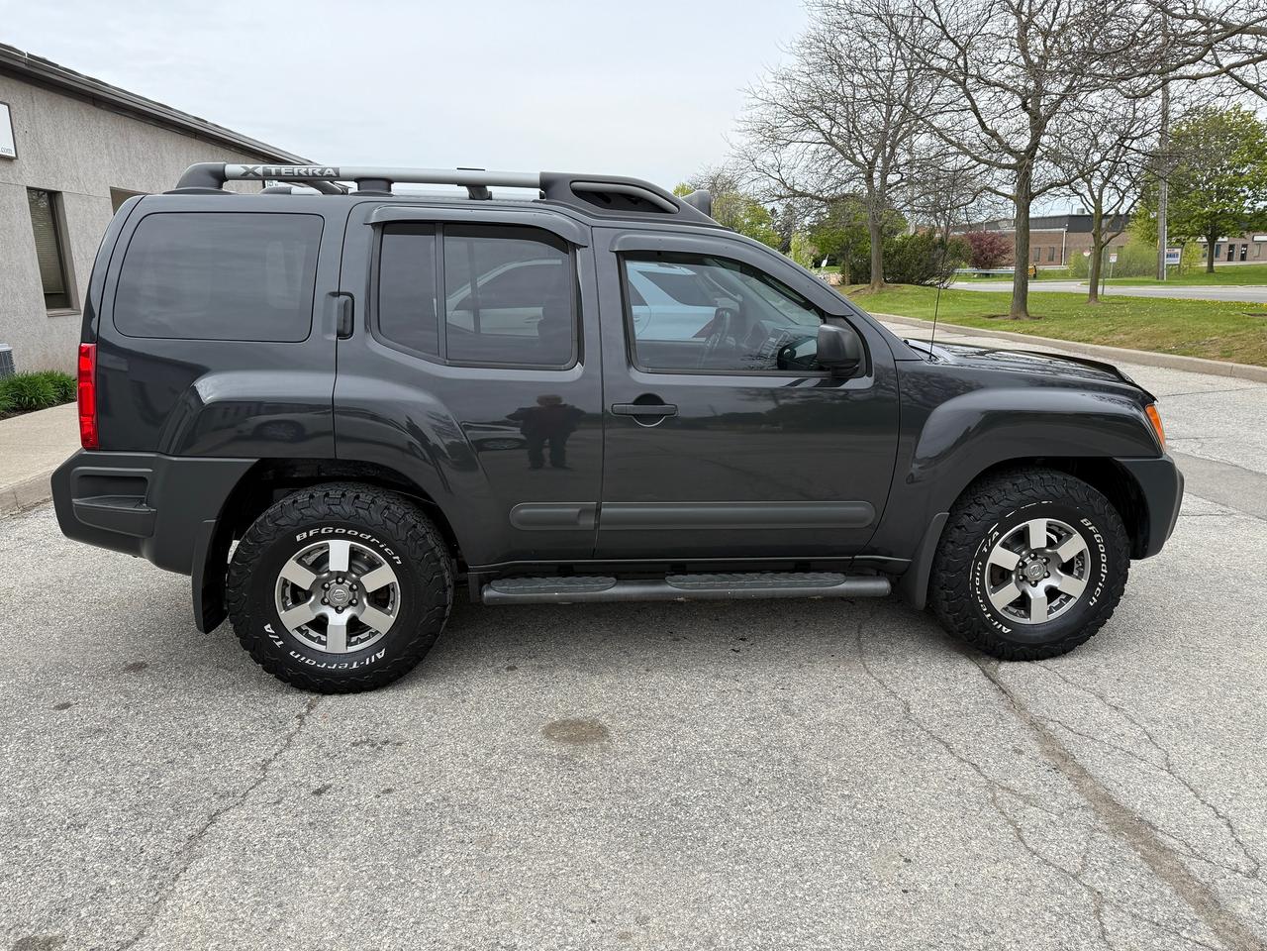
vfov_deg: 56.8
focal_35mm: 24
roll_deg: +1.0
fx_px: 878
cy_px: 476
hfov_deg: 71.6
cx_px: 634
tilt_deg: -12.6
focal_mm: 6.76
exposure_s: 1/2000
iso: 100
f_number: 1.78
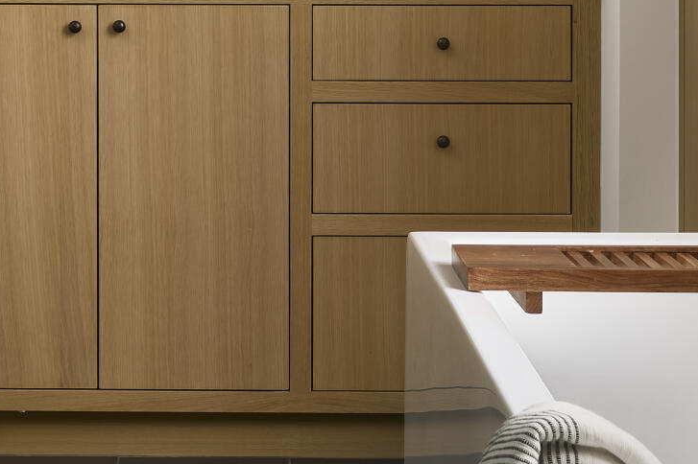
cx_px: 202
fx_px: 2521
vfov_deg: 10.2
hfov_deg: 15.7
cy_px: -218
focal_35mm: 130
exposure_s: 1/15
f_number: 11
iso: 200
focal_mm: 31.5
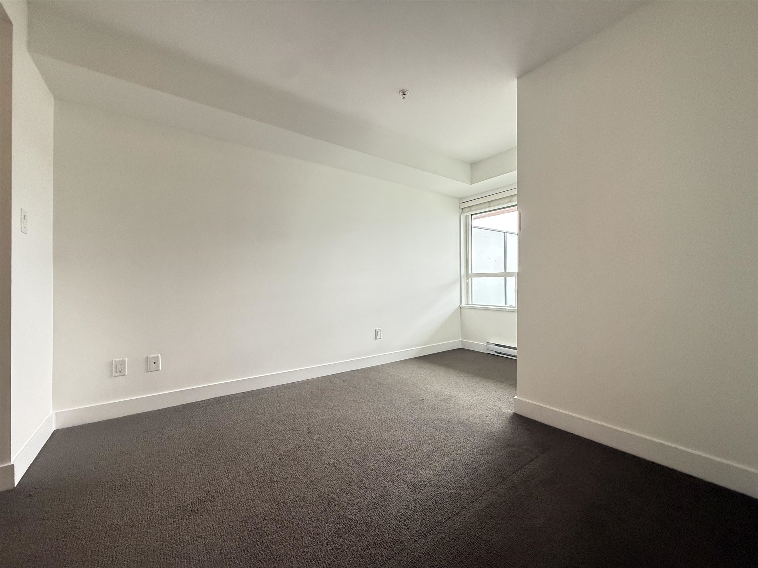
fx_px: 307
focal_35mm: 14
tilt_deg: -0.7
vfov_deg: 85.7
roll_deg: +0.2
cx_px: 379
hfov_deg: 102.1
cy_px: 284
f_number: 2.2
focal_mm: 2.22
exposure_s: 1/120
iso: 640
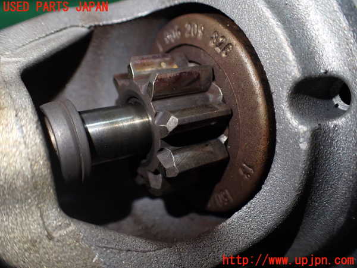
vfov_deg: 46.8
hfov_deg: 60.0
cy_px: 134
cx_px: 178
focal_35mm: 30
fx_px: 309
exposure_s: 1/125
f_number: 2.3
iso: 250
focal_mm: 5.4
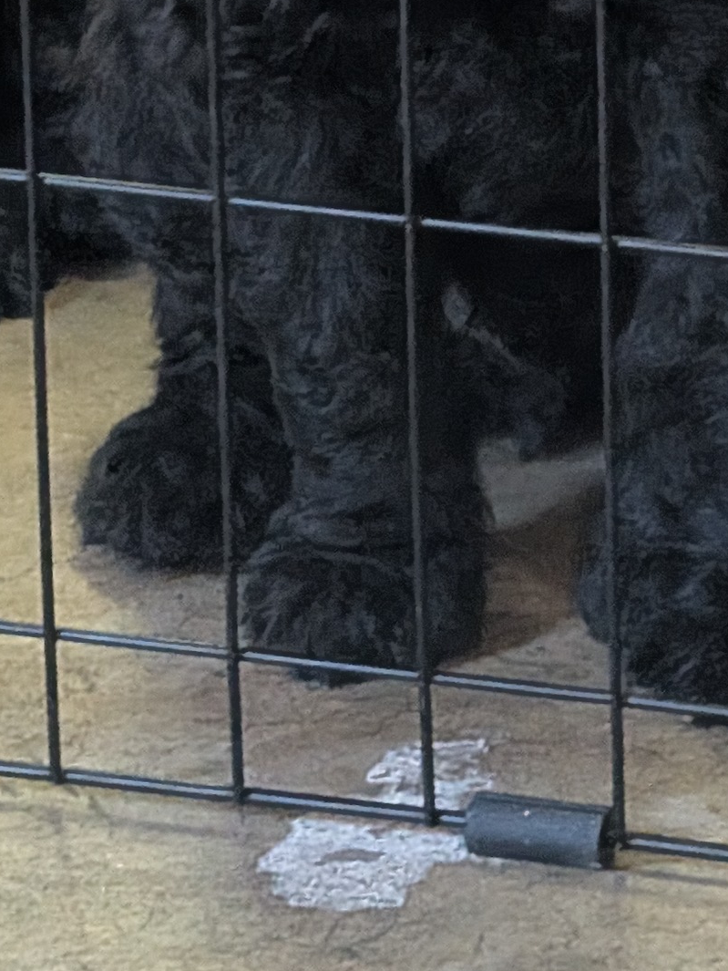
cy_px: -574
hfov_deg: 3.5
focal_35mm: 422
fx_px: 11831
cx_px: 1251
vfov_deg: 4.7
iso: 1786
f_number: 2.8
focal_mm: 17.91
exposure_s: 1/40
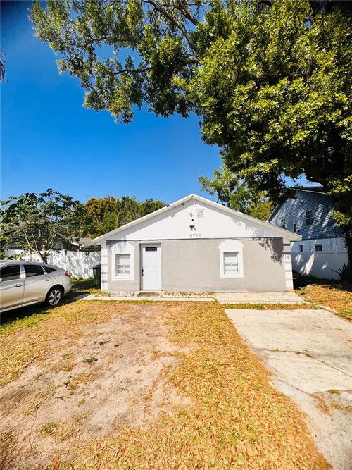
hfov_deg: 85.7
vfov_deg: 102.1
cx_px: 176
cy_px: 235
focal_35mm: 14
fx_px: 190
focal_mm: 2.22
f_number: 2.2
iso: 50
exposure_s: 1/3546
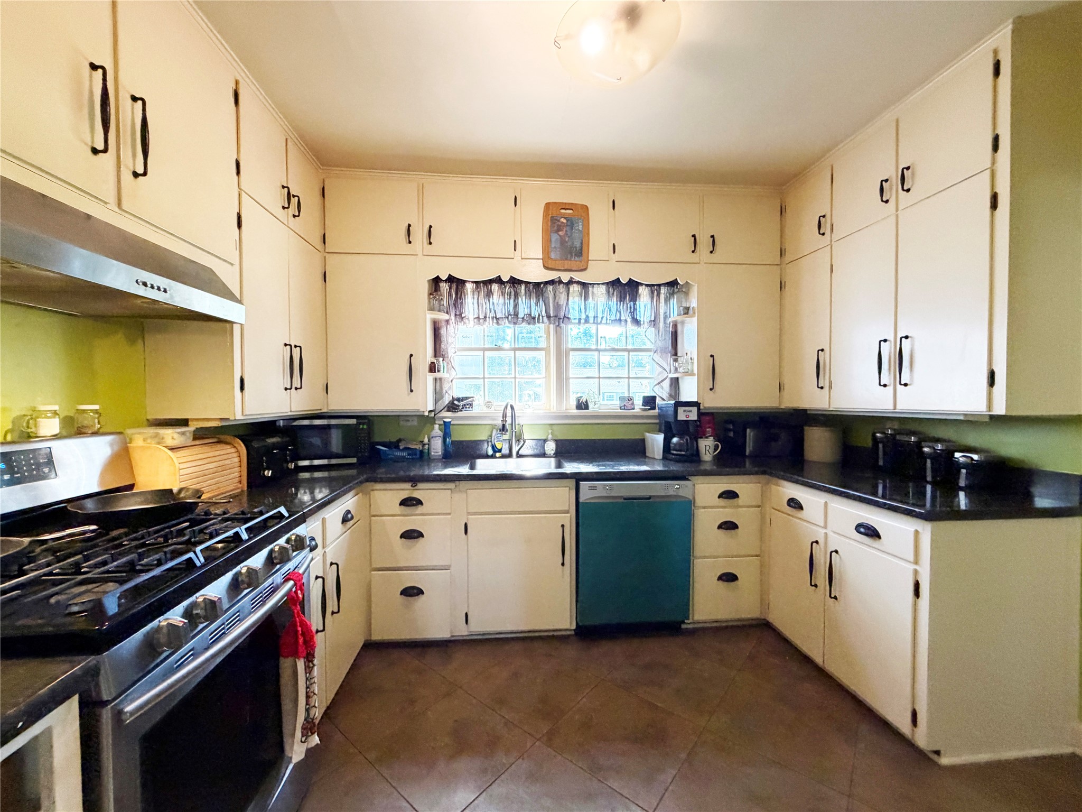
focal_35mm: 14
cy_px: 406
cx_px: 541
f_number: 2.2
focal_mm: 2.22
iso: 400
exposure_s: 1/60
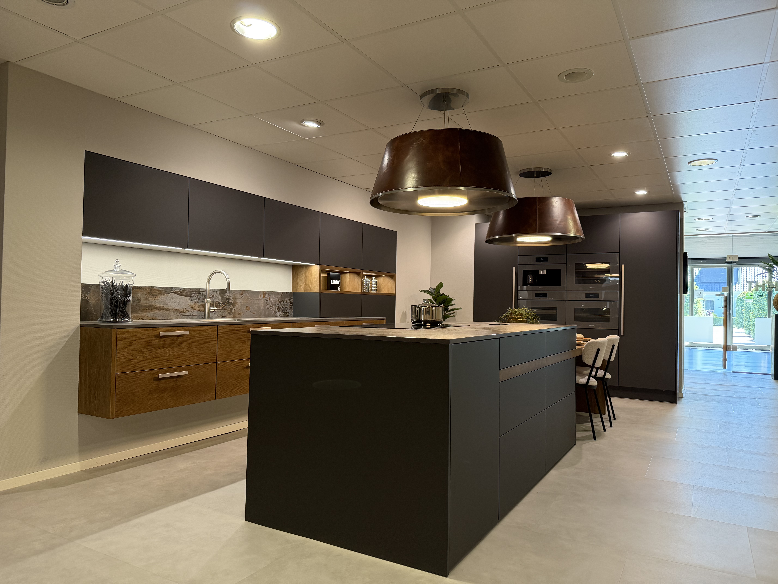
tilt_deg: +0.8
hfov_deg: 71.6
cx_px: 389
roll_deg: -0.7
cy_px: 292
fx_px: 539
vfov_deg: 56.8
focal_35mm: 24
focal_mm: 6.76
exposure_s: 1/100
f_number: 1.78
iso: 250
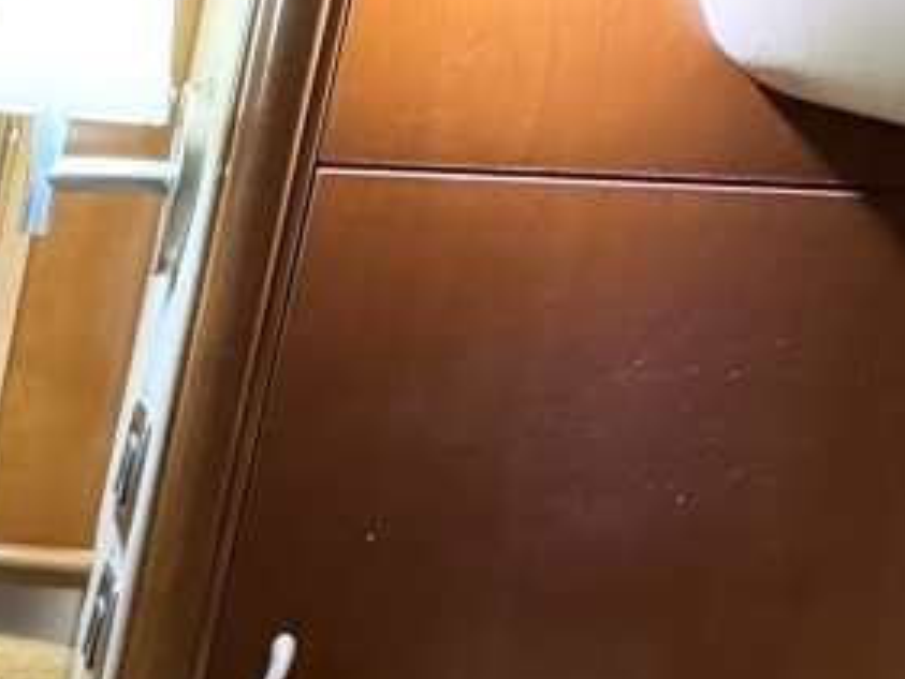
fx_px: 3217
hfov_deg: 12.2
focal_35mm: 123
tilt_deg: -25.4
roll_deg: +0.3
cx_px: -1362
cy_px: 1429
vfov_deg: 10.8
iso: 800
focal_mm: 6.76
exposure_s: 1/40
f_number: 1.78
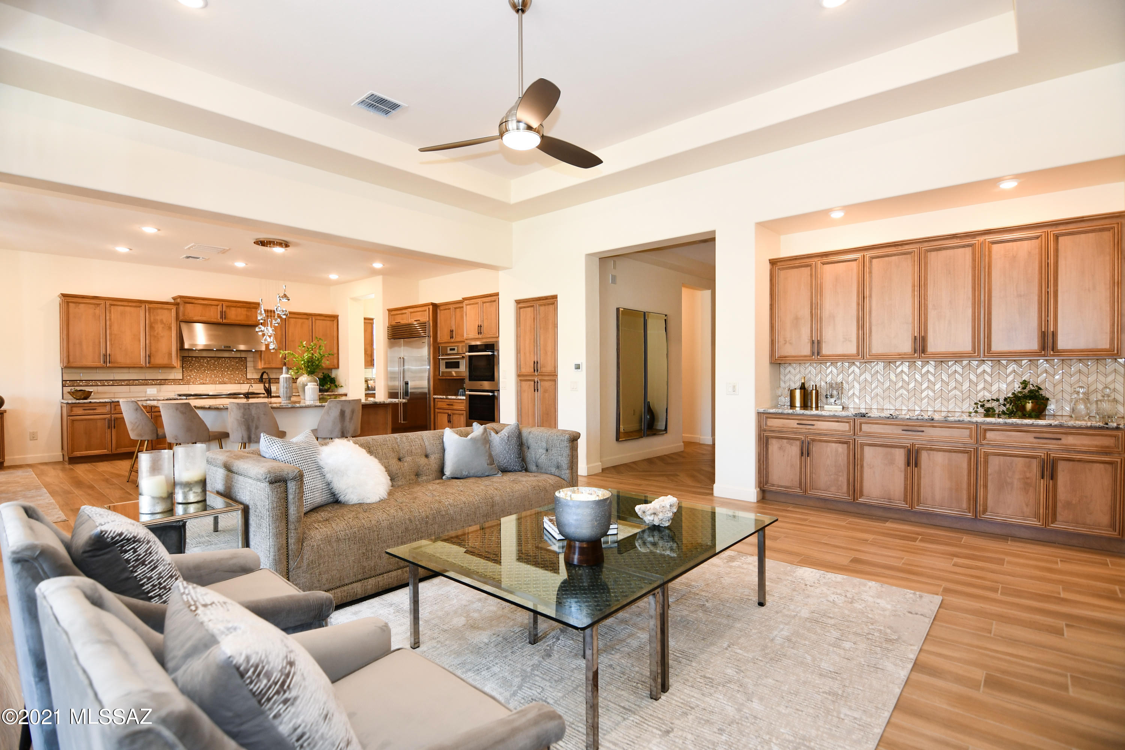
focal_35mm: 16
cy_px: 375
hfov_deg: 96.7
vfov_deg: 73.7
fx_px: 500
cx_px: 562
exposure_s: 1/60
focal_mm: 11
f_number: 4
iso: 320
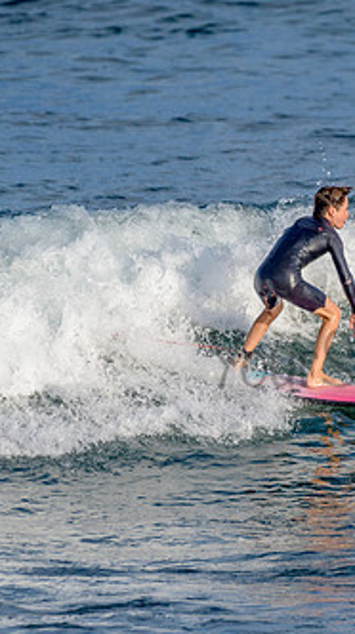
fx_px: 18834
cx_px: 407
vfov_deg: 1.9
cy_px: 343
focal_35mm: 1122
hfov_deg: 1.1
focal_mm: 500
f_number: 5.6
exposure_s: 1/1250
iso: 200
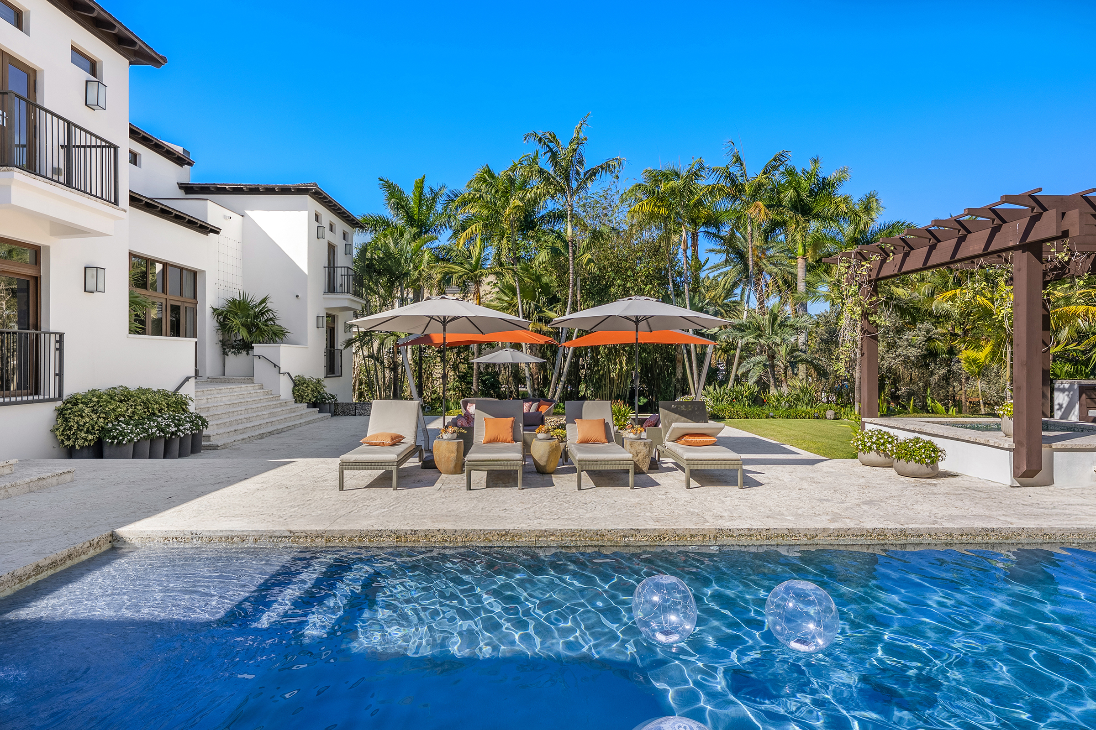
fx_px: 578
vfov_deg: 64.6
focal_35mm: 19
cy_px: 365
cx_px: 548
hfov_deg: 86.9
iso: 200
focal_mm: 19
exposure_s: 1/500
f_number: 8
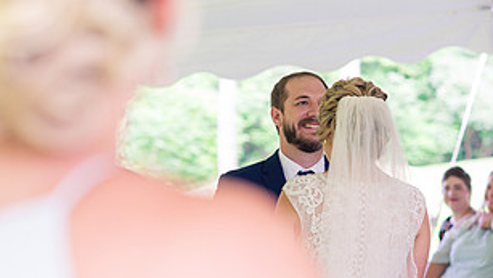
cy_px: 194
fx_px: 2197
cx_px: 321
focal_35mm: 168
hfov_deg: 12.8
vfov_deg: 7.2
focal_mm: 85
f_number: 3.2
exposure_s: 1/250
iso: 500
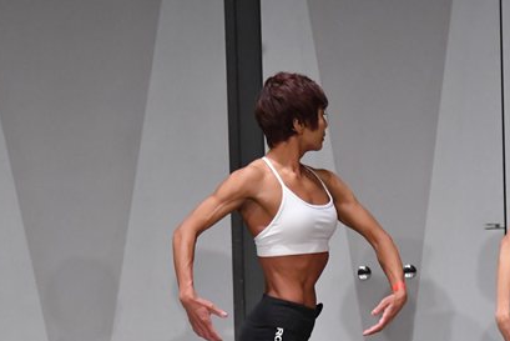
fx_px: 6037
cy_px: 312
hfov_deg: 4.8
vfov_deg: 3.2
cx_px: 367
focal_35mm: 426
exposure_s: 1/400
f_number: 5.6
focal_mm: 150
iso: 5000
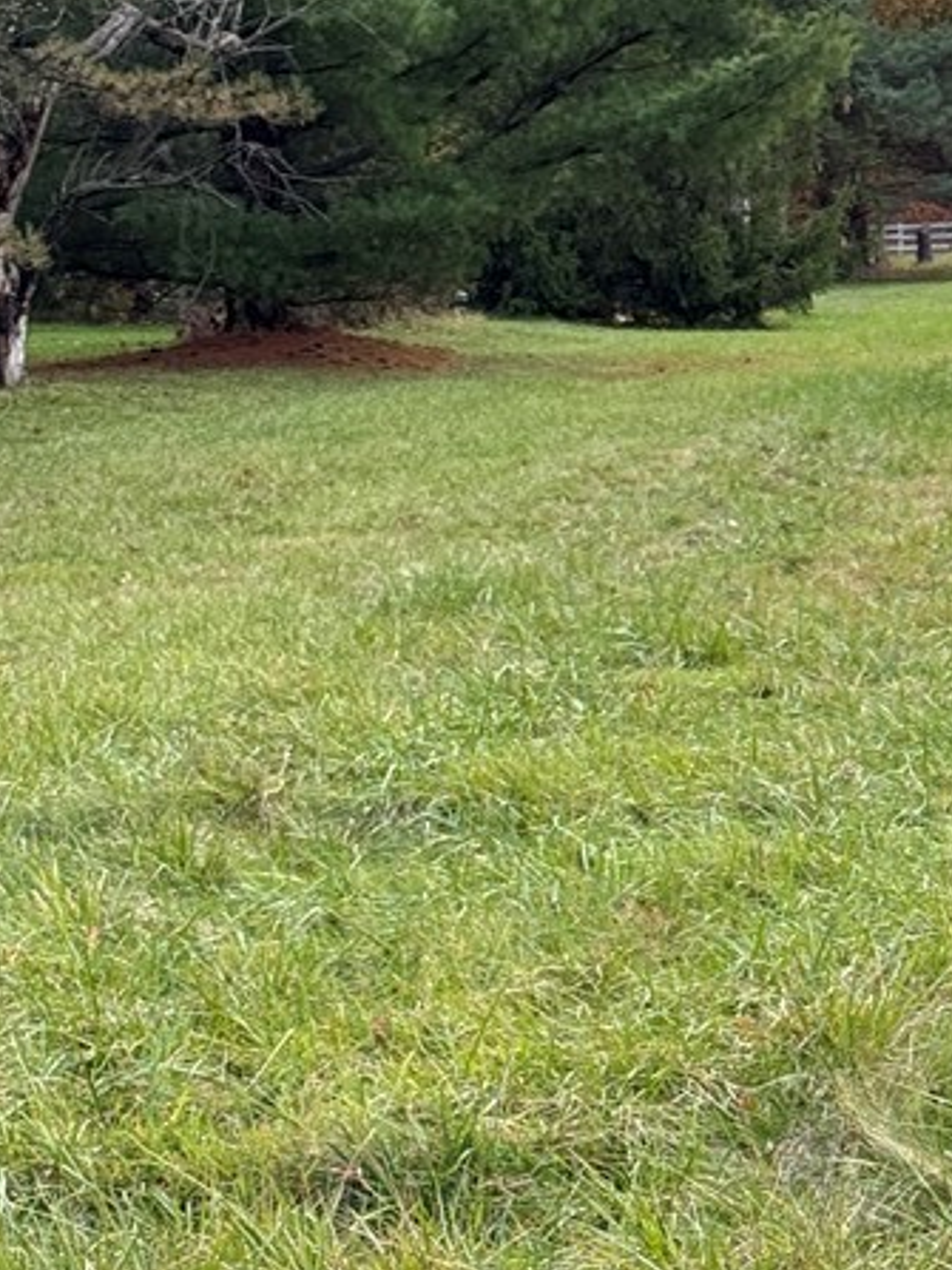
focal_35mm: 110
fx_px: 4036
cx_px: 850
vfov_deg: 17.8
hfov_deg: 13.3
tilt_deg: -9.8
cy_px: 972
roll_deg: +1.4
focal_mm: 6.76
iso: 100
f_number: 1.78
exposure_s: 1/1203
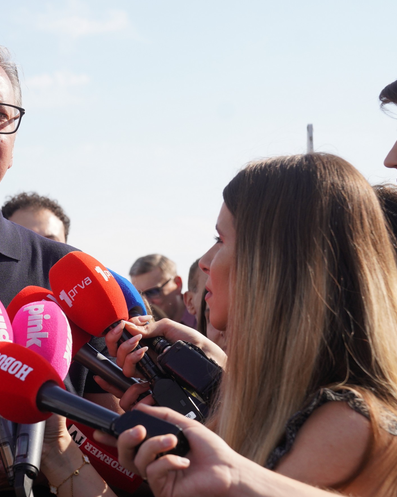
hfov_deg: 16.4
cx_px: -6
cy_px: 274
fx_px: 1351
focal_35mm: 92
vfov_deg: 20.8
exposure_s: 1/1600
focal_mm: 43
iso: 400
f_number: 5
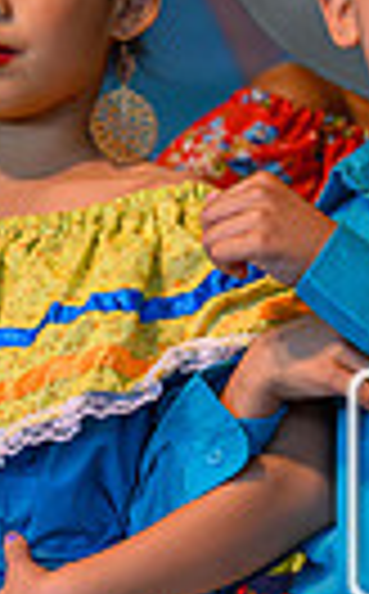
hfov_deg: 4.1
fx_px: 5075
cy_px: 488
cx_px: 801
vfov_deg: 6.7
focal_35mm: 314
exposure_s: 1/1600
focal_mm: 70
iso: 5000
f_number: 3.5
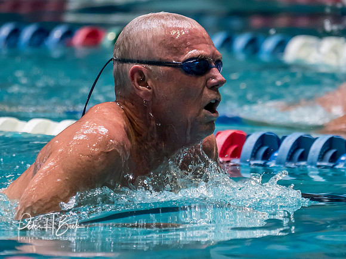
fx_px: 7233
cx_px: 151
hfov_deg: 2.7
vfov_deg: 2.1
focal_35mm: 724
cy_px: 176
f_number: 2.8
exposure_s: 1/1000
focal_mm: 200
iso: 1250
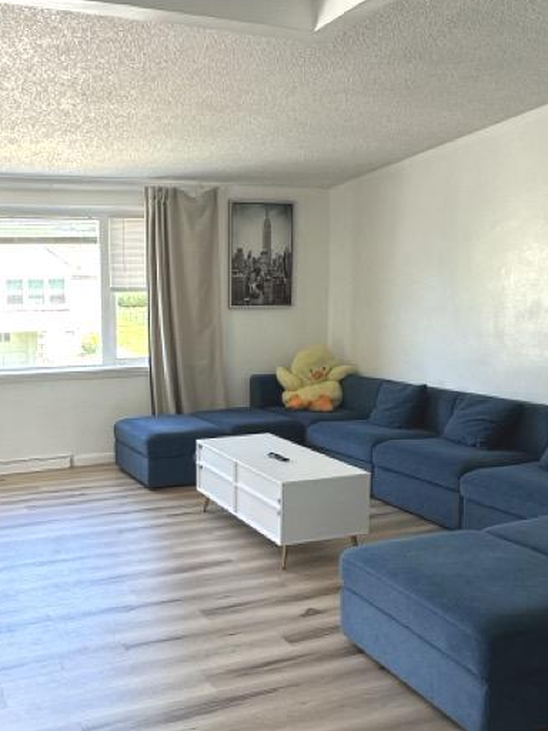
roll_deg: +0.2
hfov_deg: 39.8
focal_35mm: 35
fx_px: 739
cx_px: 150
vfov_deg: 52.5
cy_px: 413
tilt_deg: -7.9
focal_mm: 2.22
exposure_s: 1/99
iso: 64
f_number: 2.2
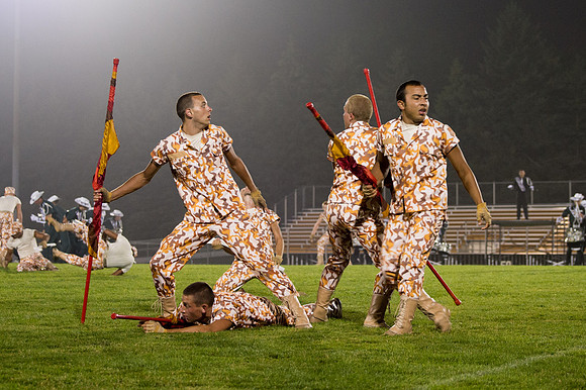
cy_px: 154
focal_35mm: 107
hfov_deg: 19.0
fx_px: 1747
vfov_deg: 12.7
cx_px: 317
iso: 2000
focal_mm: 70
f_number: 4.5
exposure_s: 1/160
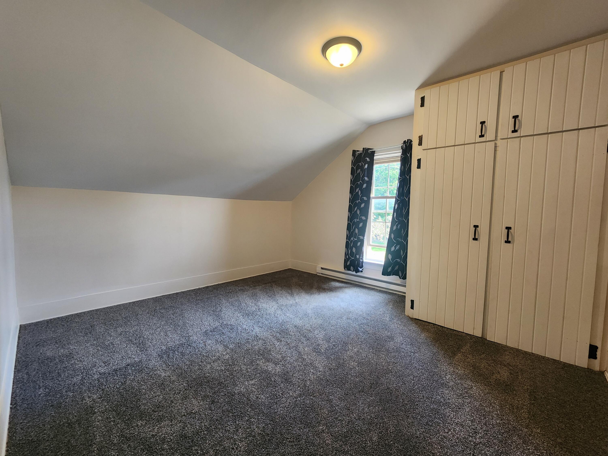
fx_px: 228
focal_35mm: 13
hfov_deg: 106.2
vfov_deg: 89.9
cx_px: 304
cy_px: 228
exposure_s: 1/60
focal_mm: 2.2
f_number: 2.2
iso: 320
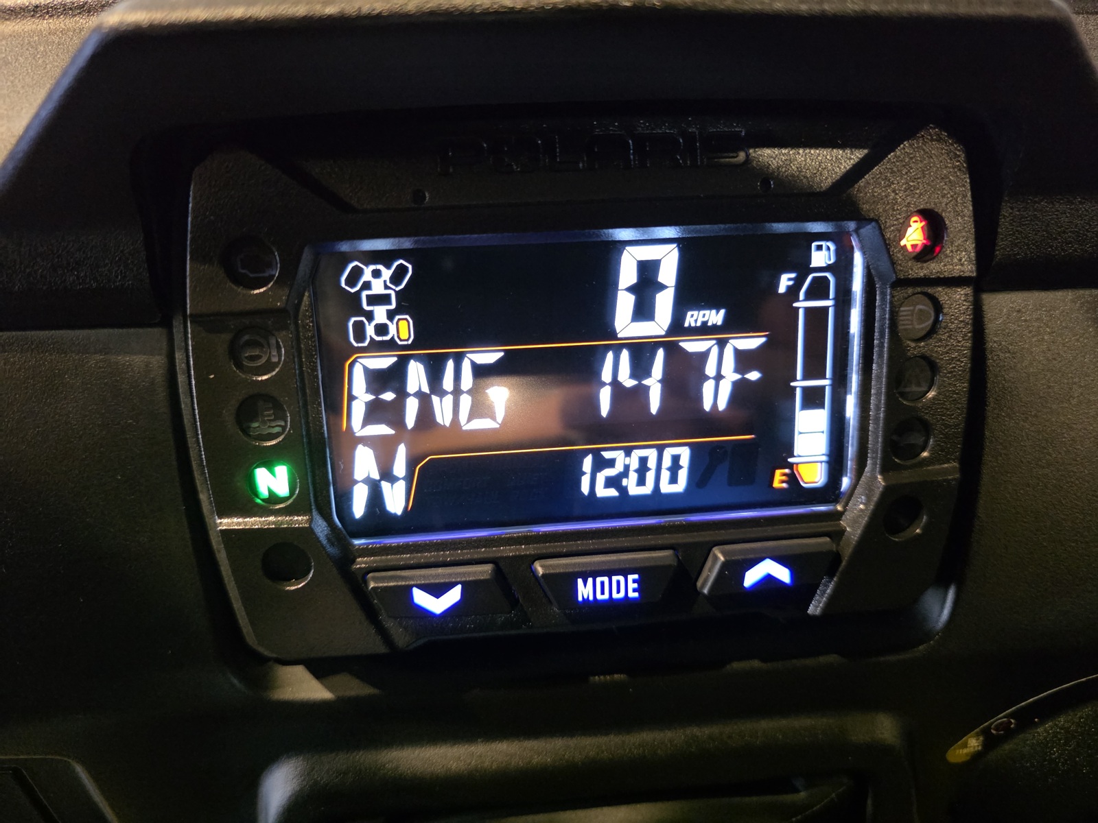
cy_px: 412
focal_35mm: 23
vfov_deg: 58.9
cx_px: 549
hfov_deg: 73.9
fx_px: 730
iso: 2000
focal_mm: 6.3
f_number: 1.7
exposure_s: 1/120
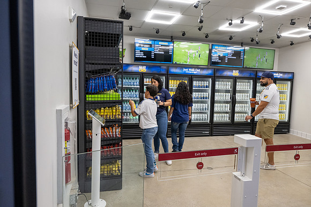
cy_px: 104
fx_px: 207
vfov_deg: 53.2
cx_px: 156
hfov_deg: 73.7
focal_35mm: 24
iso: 3600
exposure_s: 1/400
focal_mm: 24
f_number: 5
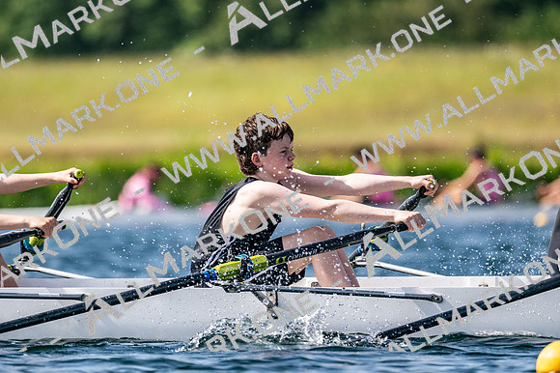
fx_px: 9328
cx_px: 280
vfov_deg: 2.3
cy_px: 186
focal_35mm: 600
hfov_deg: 3.4
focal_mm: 400
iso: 220
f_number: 4.5
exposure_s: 1/2500
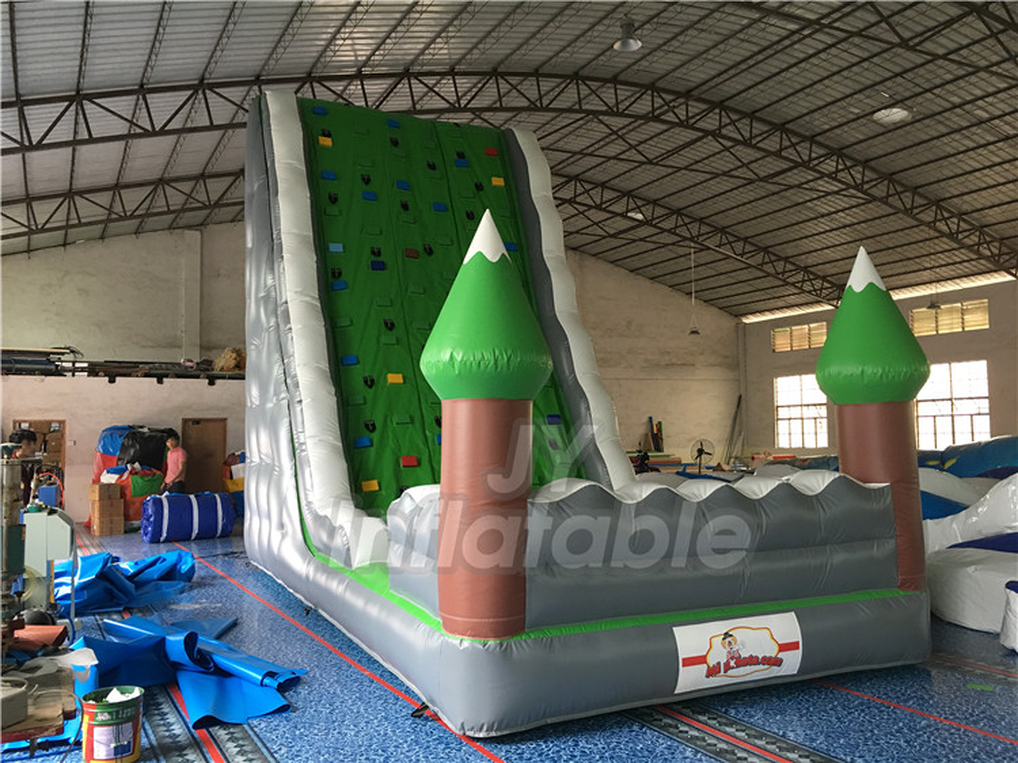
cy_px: 382
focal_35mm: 29
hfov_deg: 61.7
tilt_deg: +3.7
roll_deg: +0.5
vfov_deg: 48.2
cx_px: 509
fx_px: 853
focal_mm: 4.15
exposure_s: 1/33
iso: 50
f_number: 2.2
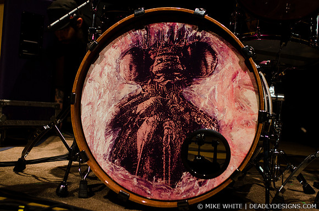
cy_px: 106
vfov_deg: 25.6
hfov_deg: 37.9
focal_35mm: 52
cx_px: 160
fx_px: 464
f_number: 2.8
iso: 1600
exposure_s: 1/200
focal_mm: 35
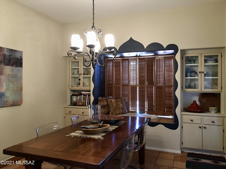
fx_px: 189
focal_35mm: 29
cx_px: 113
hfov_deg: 61.7
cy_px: 84
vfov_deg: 48.2
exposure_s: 1/10
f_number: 2.2
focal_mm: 4.15
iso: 80
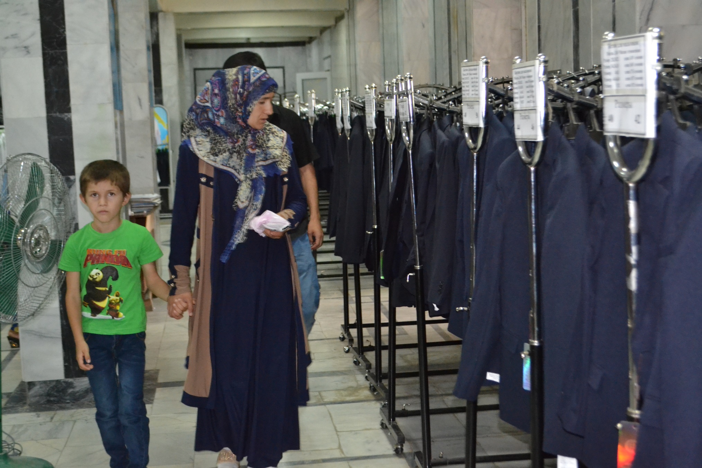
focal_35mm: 54
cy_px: 234
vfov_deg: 25.1
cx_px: 351
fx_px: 1053
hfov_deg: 36.9
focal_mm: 36
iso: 3200
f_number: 5
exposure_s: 1/60
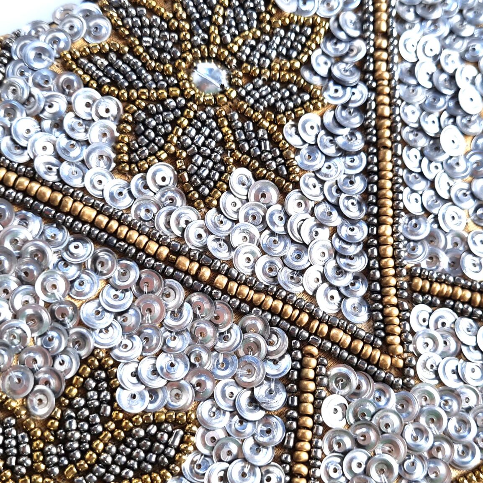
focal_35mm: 51
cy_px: 264
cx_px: 275
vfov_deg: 33.4
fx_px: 805
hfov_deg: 33.3
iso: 64
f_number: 1.8
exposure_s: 1/120
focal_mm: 5.4
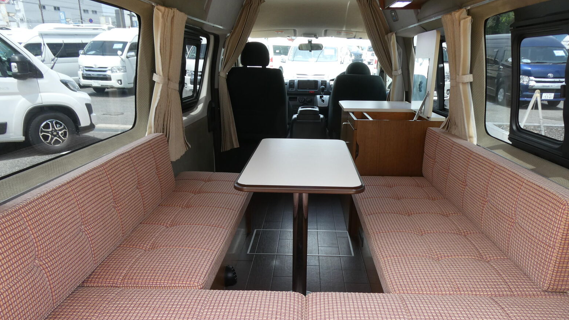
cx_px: 291
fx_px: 407
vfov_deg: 42.3
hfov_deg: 69.8
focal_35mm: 27
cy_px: 214
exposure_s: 1/125
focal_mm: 4.3
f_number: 3.3
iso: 80
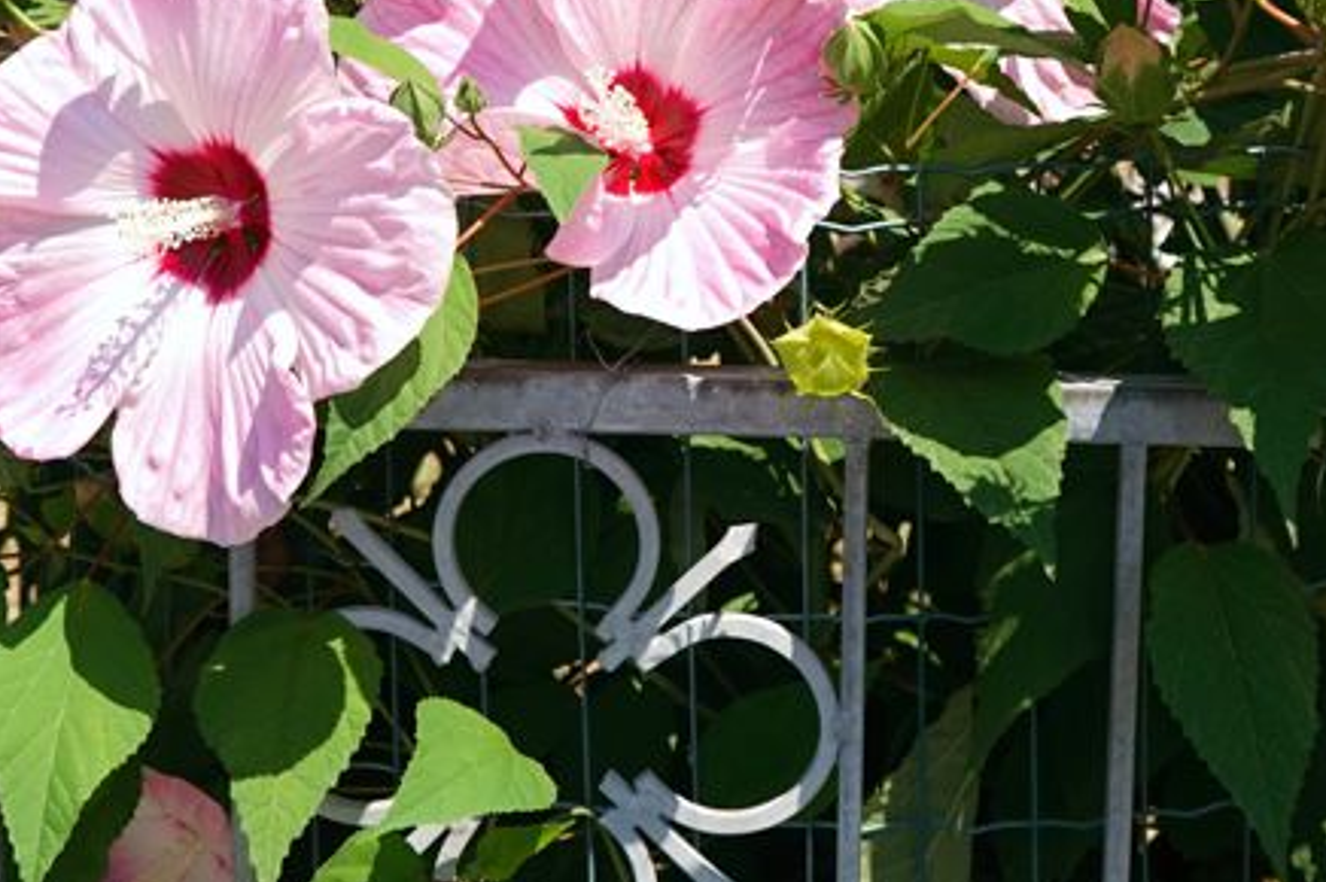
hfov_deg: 24.8
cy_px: 298
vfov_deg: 16.6
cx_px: 763
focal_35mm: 82
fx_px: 3018
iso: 50
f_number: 4
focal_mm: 28
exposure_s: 1/400
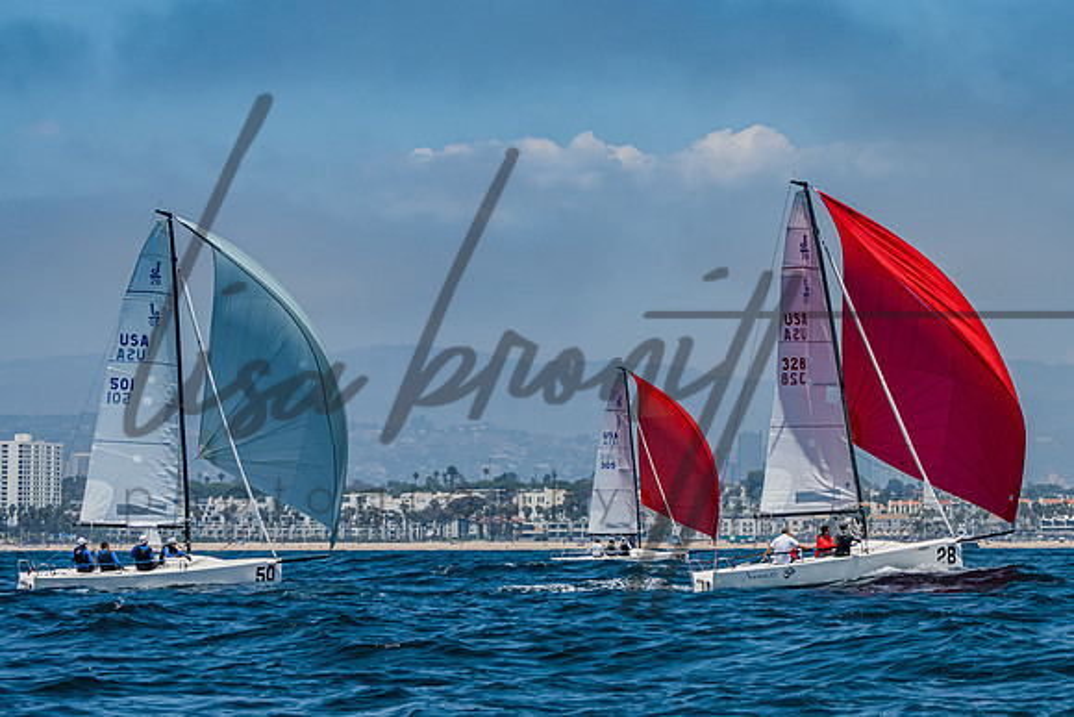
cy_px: 362
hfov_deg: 11.0
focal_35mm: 187
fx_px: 5574
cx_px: 762
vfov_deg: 7.4
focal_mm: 125
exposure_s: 1/2000
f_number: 6.3
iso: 400
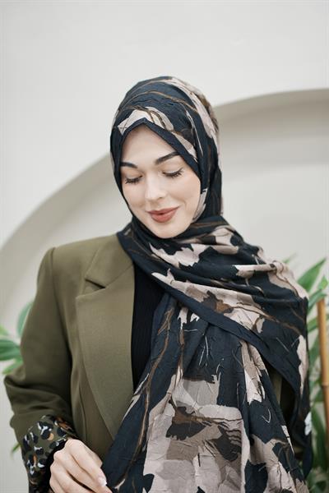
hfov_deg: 27.0
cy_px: 246
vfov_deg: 39.6
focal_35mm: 50
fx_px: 685
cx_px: 164
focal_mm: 50
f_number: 1.8
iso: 250
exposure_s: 1/160
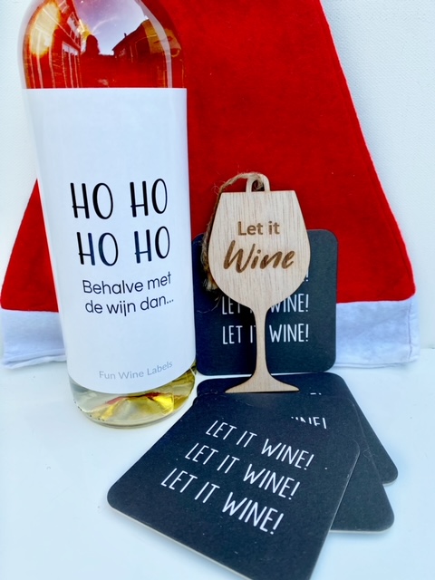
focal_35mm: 26
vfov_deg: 67.3
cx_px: 218
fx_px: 436
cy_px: 290
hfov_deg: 53.1
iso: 32
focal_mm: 4.25
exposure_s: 1/121
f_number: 1.8
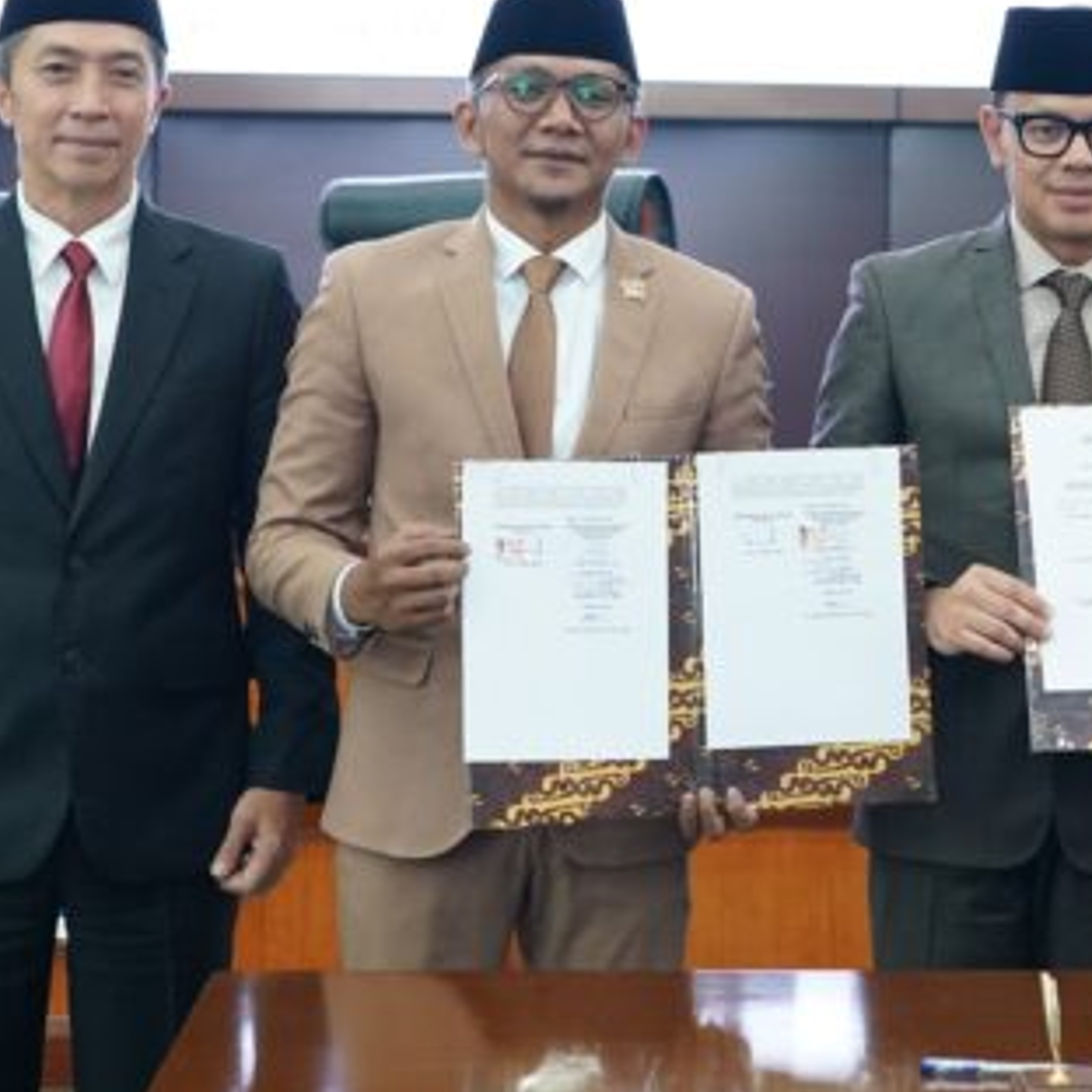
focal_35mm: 96
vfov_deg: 18.0
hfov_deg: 17.9
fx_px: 3426
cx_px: 889
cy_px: 266
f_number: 4.5
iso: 2500
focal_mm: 47
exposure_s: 1/100
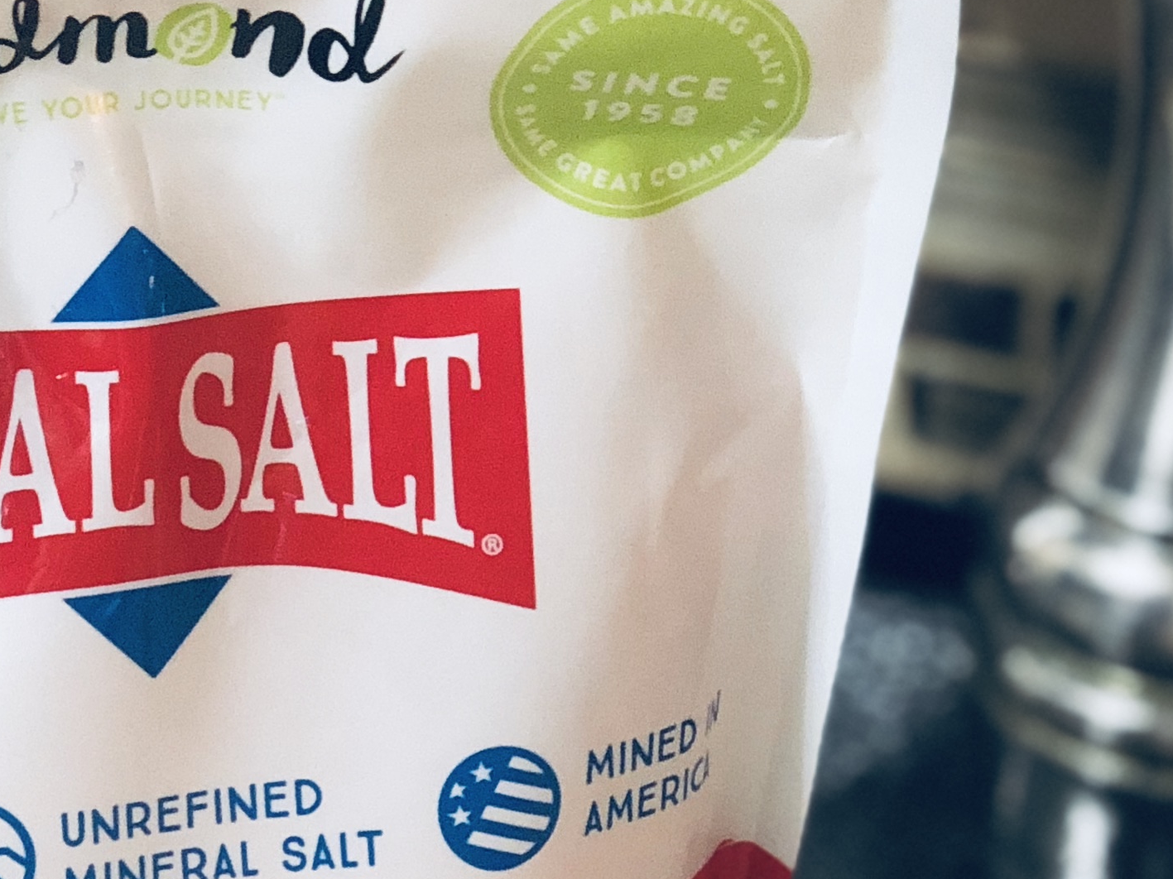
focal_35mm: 148
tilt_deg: -32.2
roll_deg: +2.4
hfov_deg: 13.2
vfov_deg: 10.0
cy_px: 779
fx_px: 5014
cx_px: 89
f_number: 2.4
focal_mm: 6
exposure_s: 1/12
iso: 160
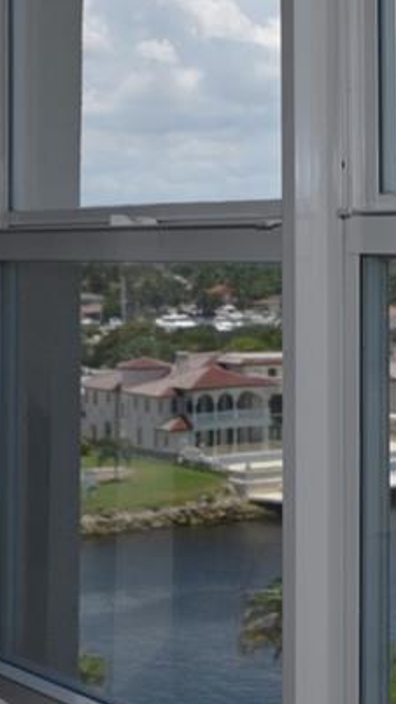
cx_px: 787
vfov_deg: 24.0
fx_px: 1643
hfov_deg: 12.2
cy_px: 201
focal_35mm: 88
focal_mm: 22
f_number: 10
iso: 200
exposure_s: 1/250
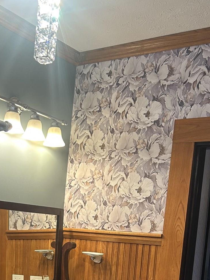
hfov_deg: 23.4
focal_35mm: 61
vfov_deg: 29.7
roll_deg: -3.8
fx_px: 493
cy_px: 275
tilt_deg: -4.7
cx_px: 20
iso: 100
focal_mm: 5.7
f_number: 1.5
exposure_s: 1/60
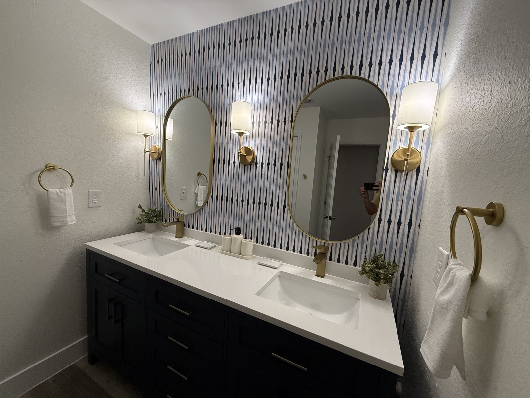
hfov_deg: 102.1
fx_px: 214
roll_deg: -4.1
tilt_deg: -5.4
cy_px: 199
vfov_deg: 85.7
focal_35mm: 14
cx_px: 265
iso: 400
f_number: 2.2
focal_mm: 2.22
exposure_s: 1/120
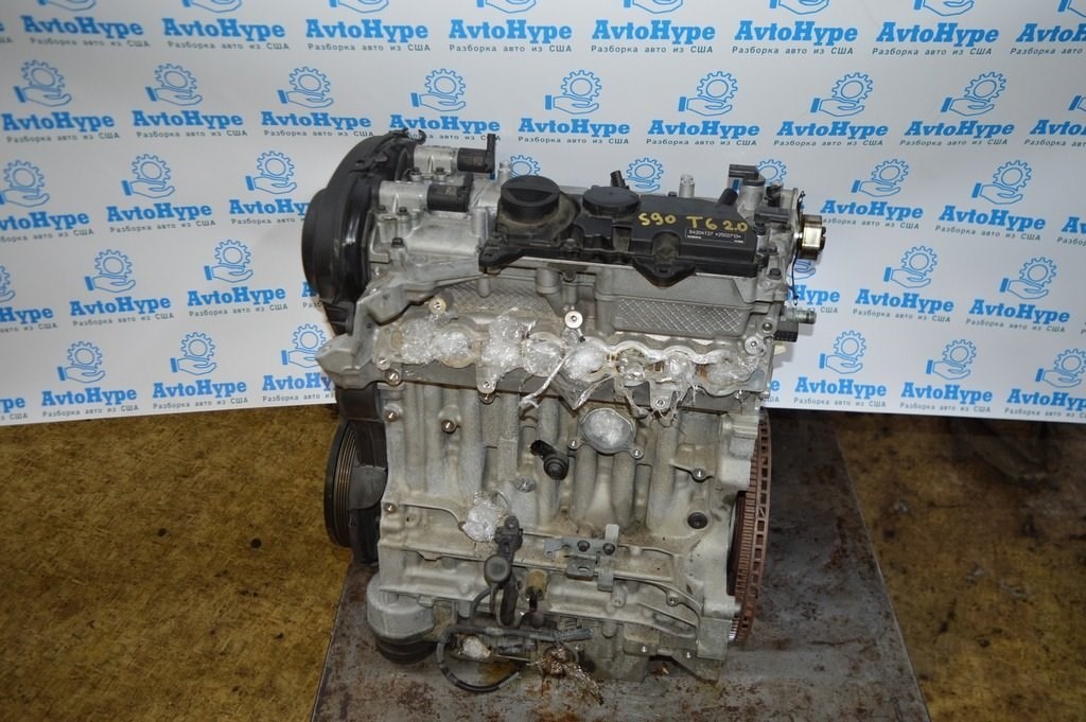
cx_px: 543
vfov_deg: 43.5
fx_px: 904
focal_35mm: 30
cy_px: 361
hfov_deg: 62.0
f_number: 4
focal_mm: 20
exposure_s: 1/60
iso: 400
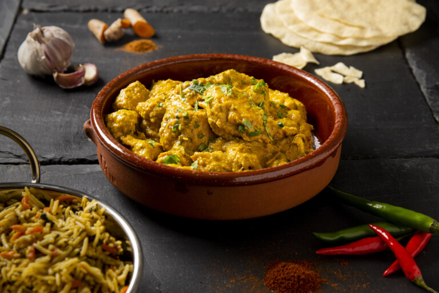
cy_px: 146
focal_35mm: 82
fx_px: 1000
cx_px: 220
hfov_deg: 24.8
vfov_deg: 16.7
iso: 125
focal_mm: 82
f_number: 8
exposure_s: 1/125
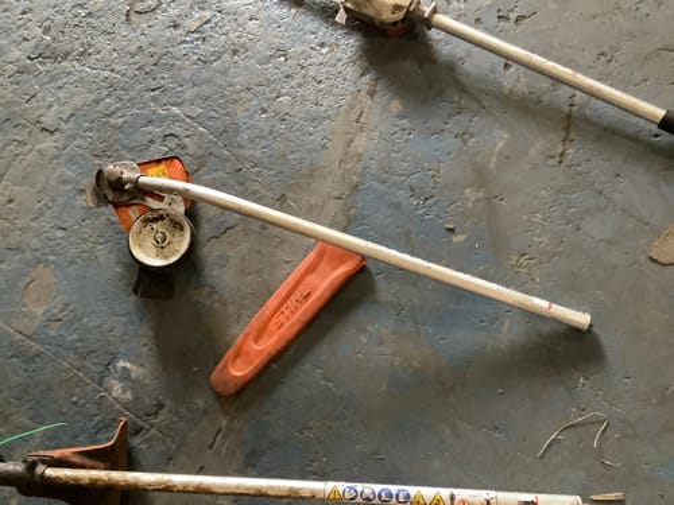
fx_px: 604
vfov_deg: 45.4
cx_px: 337
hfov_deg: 58.4
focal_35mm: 31
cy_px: 252
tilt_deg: -64.4
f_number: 2.4
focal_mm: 3.3
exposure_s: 1/25
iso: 640
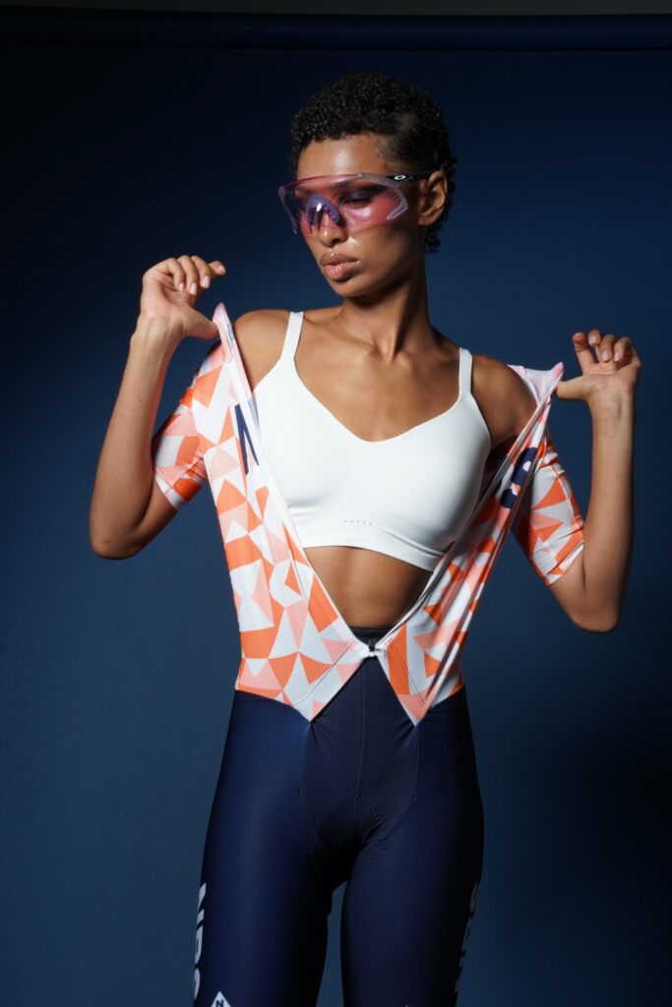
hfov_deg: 23.8
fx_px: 1595
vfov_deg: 35.0
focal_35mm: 57
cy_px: 504
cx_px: 336
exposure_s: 1/100
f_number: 13
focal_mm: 57
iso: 1250
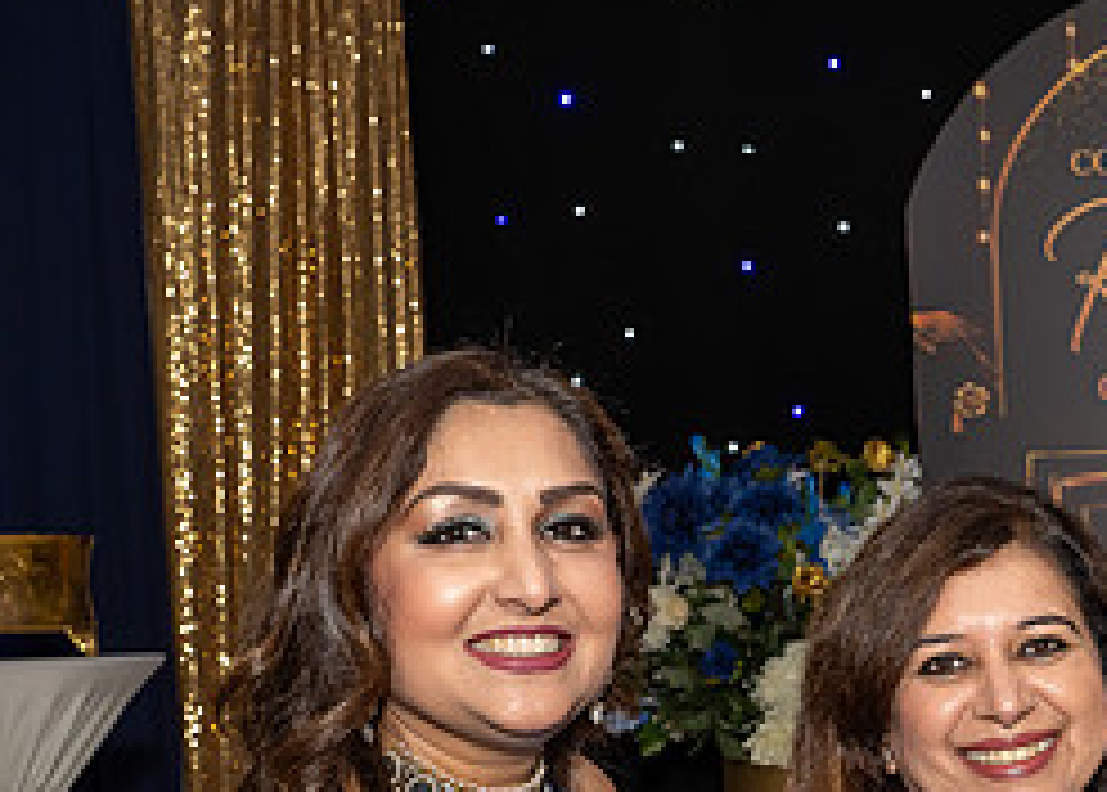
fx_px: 2957
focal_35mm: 94
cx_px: 1170
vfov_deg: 14.8
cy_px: 899
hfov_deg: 20.4
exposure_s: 1/250
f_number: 8
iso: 640
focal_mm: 36
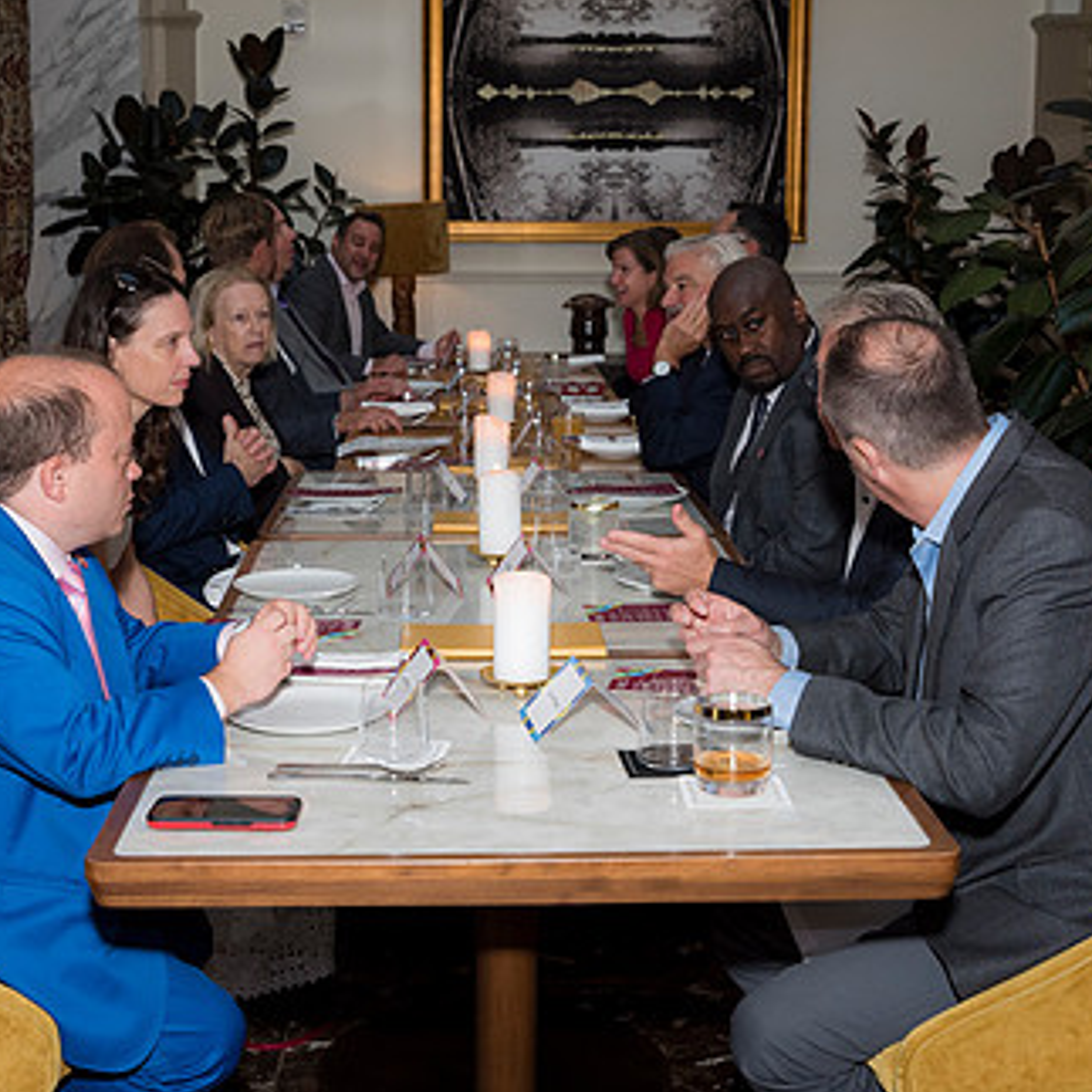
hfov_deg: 31.1
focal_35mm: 55
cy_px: 475
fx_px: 1963
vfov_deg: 31.1
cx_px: 500
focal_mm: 36
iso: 800
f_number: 5.6
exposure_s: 1/125
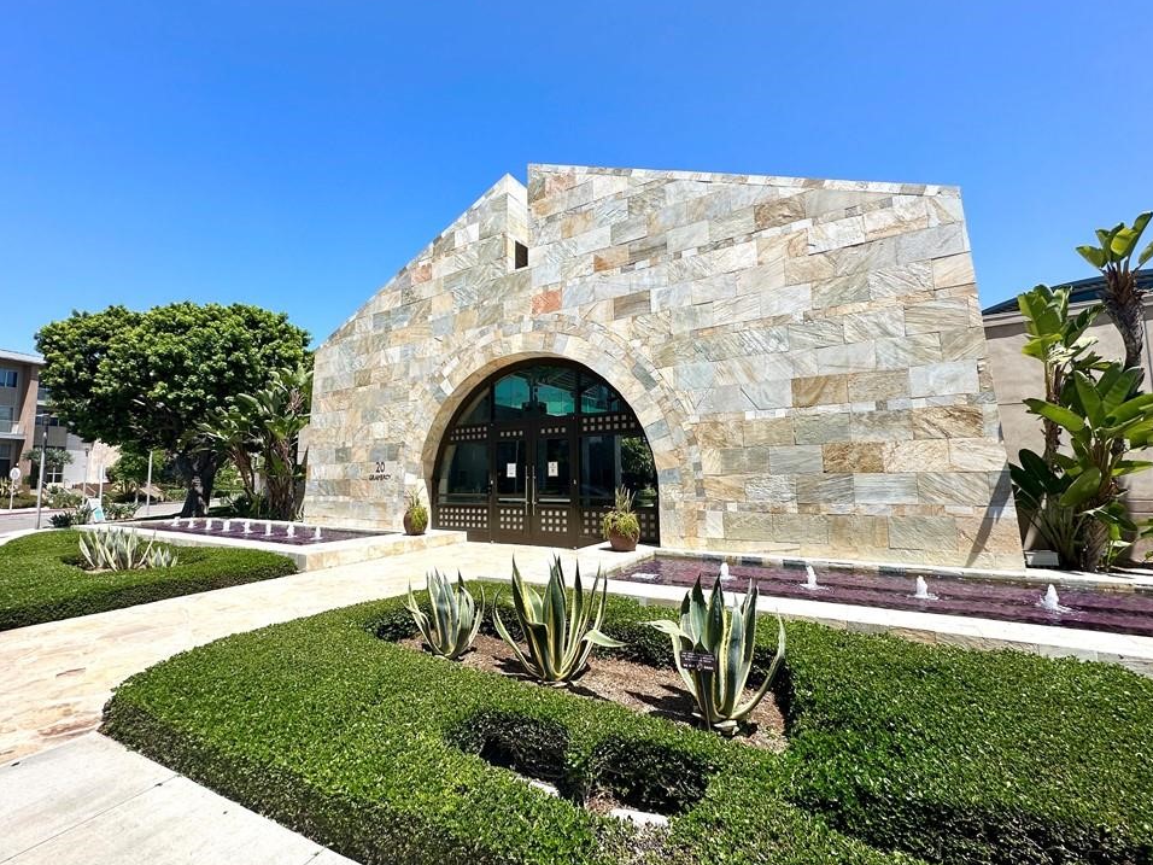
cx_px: 558
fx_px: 500
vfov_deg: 81.7
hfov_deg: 98.1
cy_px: 431
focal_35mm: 15
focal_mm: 2.22
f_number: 2.2
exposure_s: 1/2304
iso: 50
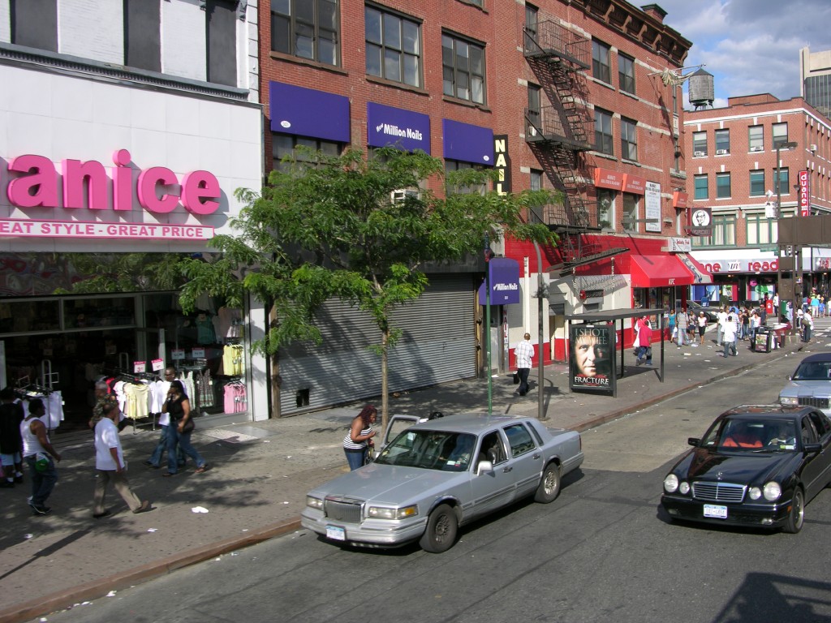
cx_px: 416
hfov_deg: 52.6
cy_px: 312
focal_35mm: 35
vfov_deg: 40.7
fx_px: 840
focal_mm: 8.9
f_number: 6.3
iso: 50
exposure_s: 1/208
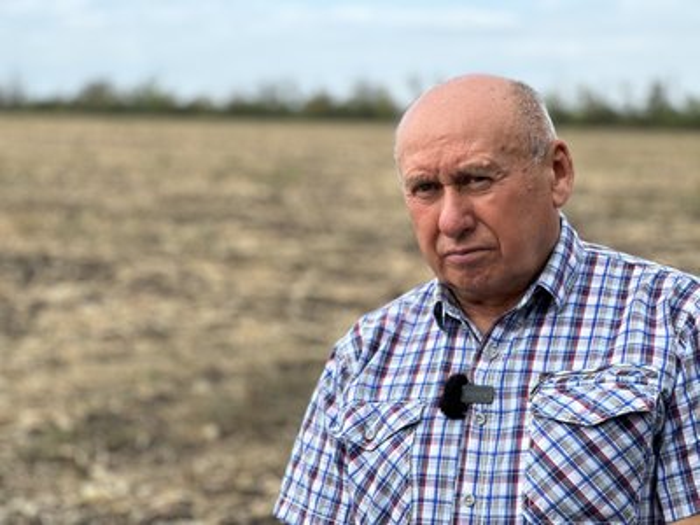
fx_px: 1557
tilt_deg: -2.7
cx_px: 350
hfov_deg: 25.3
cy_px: 262
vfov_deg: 19.1
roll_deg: -0.5
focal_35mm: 77
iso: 25
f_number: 2.8
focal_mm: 9
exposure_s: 1/232
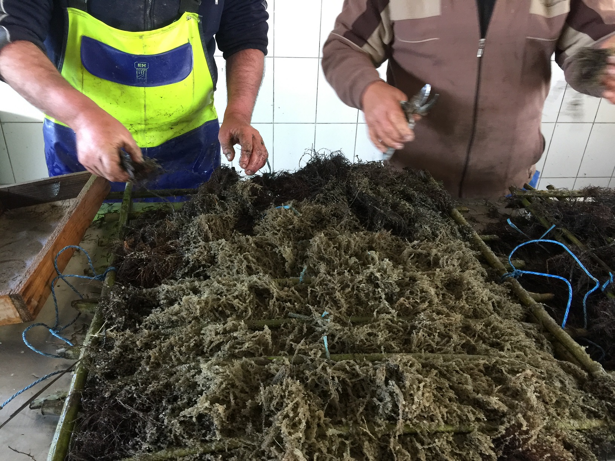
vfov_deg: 48.2
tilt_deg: -29.6
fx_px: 515
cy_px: 230
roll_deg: -2.5
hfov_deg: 61.7
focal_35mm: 29
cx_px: 308
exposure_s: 1/17
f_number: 2.2
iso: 100
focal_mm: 4.15
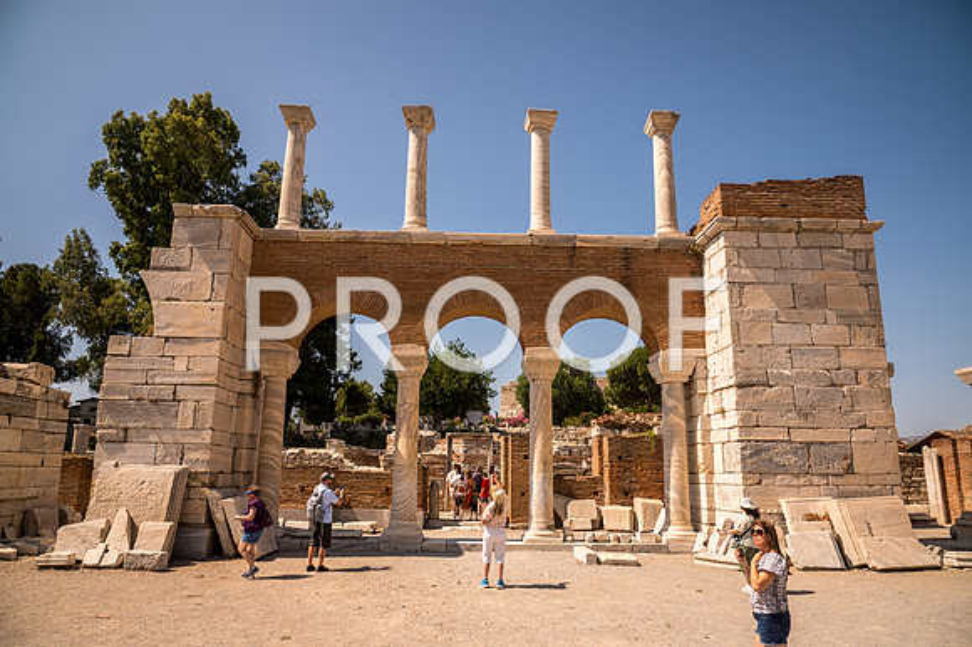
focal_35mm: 24
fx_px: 648
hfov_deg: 73.8
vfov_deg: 53.1
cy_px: 324
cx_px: 486
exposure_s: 1/200
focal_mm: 24
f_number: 8
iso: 100
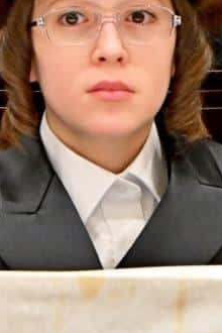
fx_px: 25852
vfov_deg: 0.7
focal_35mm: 2795
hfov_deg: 0.5
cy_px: 112
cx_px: 118
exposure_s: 1/320
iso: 1250
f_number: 6.3
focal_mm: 600
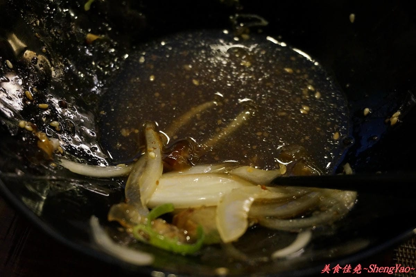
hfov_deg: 32.7
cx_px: 208
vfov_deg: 22.0
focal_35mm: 62
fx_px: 710
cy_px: 138
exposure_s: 1/30
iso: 3200
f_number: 5.6
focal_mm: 41
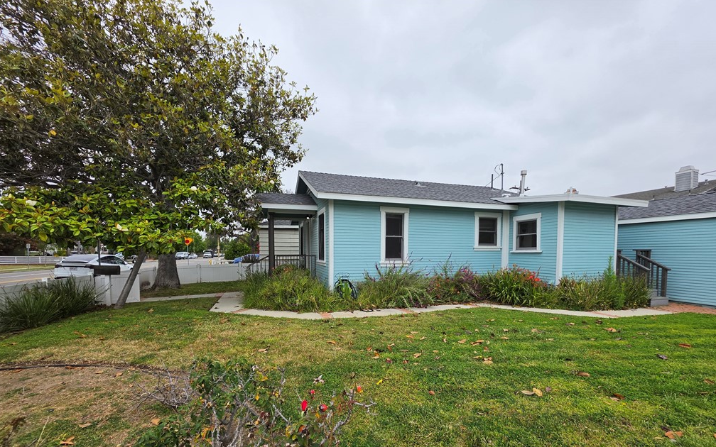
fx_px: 273
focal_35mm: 14
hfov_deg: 105.3
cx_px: 361
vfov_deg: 77.7
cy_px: 268
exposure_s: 1/1252
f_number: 1.9
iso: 32
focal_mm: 2.2
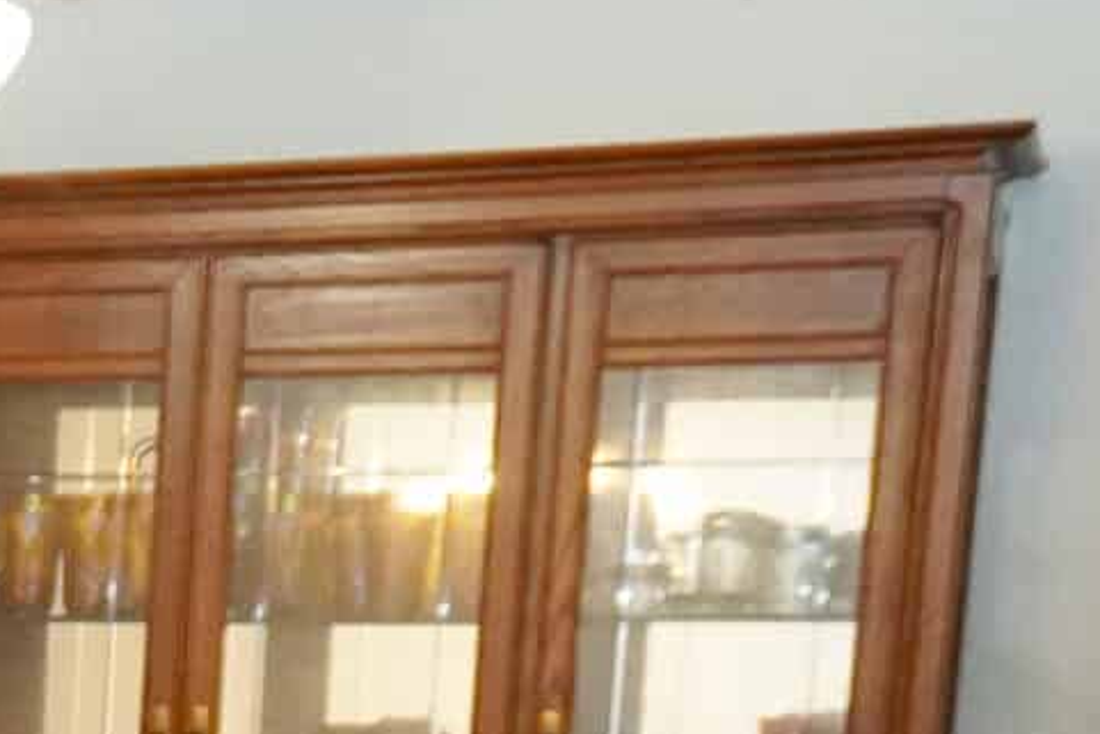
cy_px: 1458
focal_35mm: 136
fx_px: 4146
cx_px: -1621
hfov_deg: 11.9
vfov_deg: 9.5
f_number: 4
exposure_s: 1/100
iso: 3200
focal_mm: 17
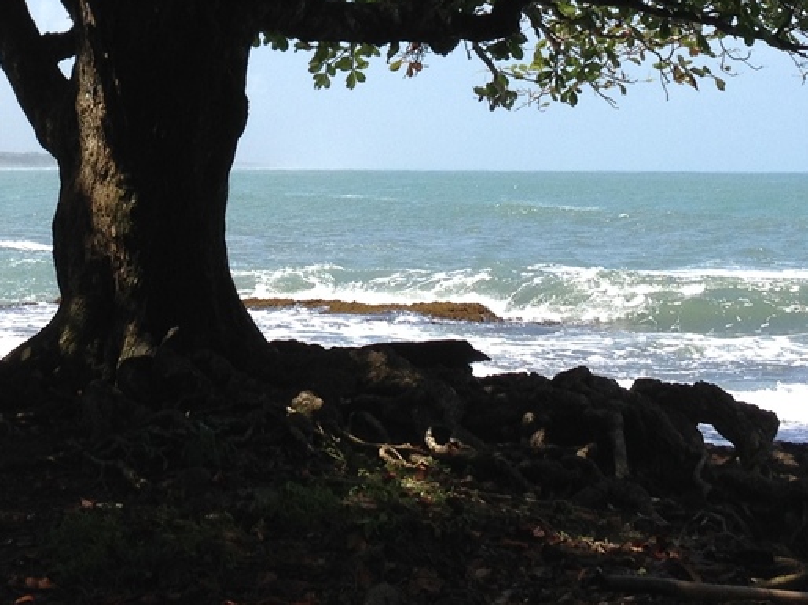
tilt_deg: +3.5
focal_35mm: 109
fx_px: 2543
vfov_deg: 13.2
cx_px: 226
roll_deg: +0.2
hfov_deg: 18.0
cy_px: -135
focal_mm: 4.28
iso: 50
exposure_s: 1/1255
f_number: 2.4
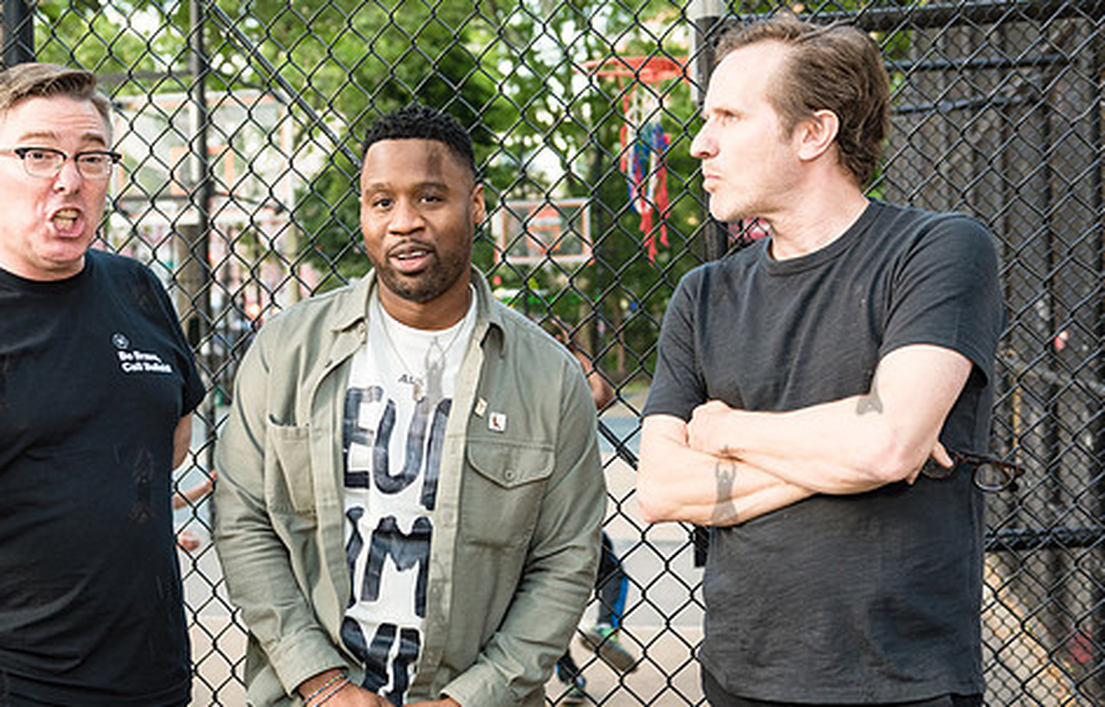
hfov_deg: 37.2
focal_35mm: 54
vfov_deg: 24.3
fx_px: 1637
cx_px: 456
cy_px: 407
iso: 800
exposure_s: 1/125
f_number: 3.2
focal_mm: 42
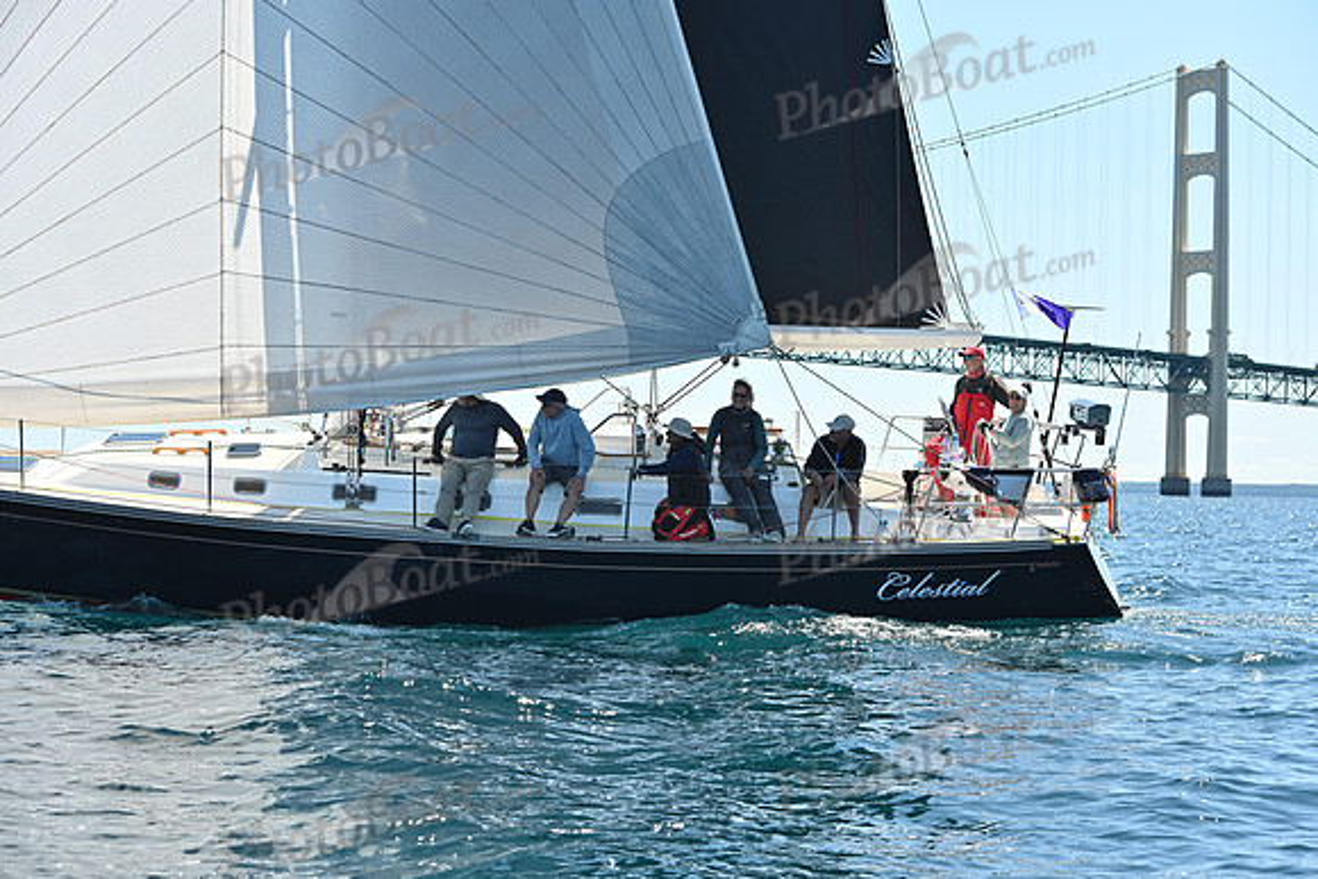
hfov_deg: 22.6
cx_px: 659
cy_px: 440
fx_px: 3296
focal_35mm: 90
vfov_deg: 15.2
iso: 320
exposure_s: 1/1000
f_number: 6.3
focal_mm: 90
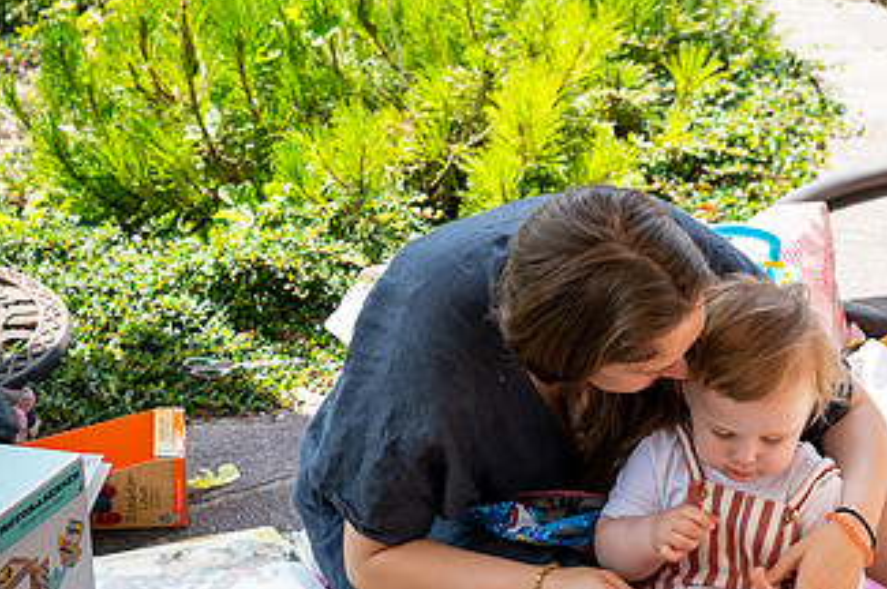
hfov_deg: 16.3
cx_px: 742
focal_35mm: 125
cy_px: 417
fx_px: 3077
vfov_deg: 10.9
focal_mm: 70
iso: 250
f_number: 5
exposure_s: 1/400
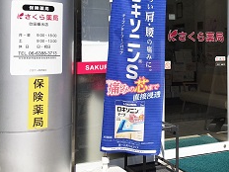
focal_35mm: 60
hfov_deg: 29.9
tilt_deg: +2.4
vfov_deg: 23.8
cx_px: 230
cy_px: 19
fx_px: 397
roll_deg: +0.4
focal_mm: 4.15
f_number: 2.2
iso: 25
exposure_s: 1/2747
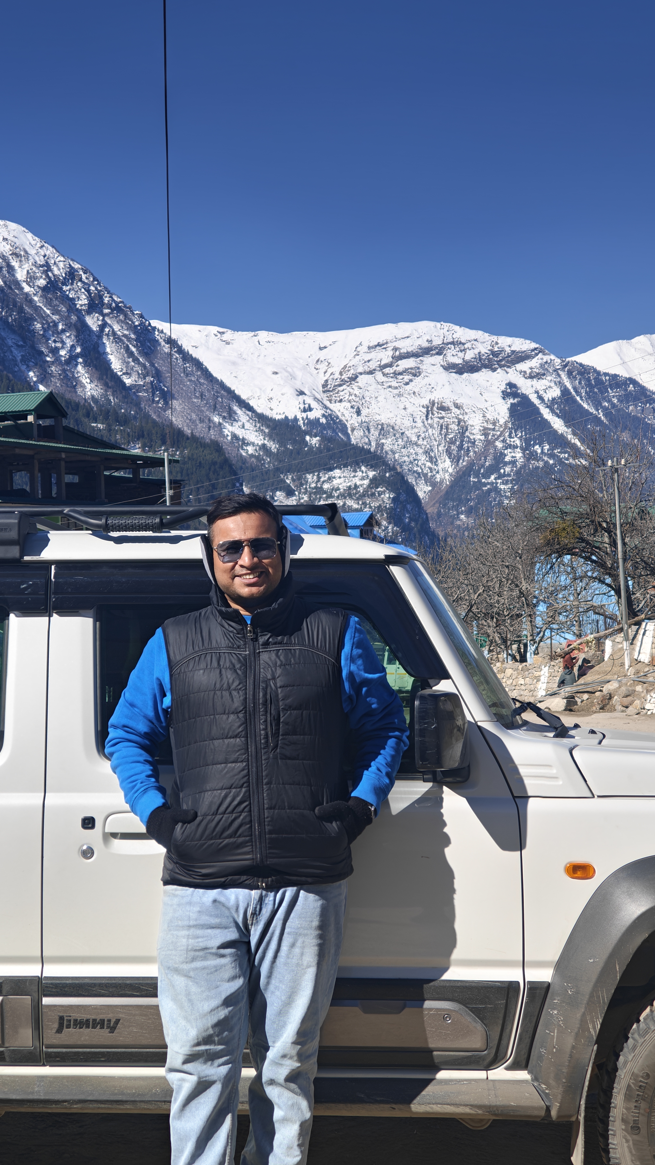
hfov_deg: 23.9
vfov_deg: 41.3
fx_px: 1544
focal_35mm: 50
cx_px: 297
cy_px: 590
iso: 50
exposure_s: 1/902
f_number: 2
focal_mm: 7.1
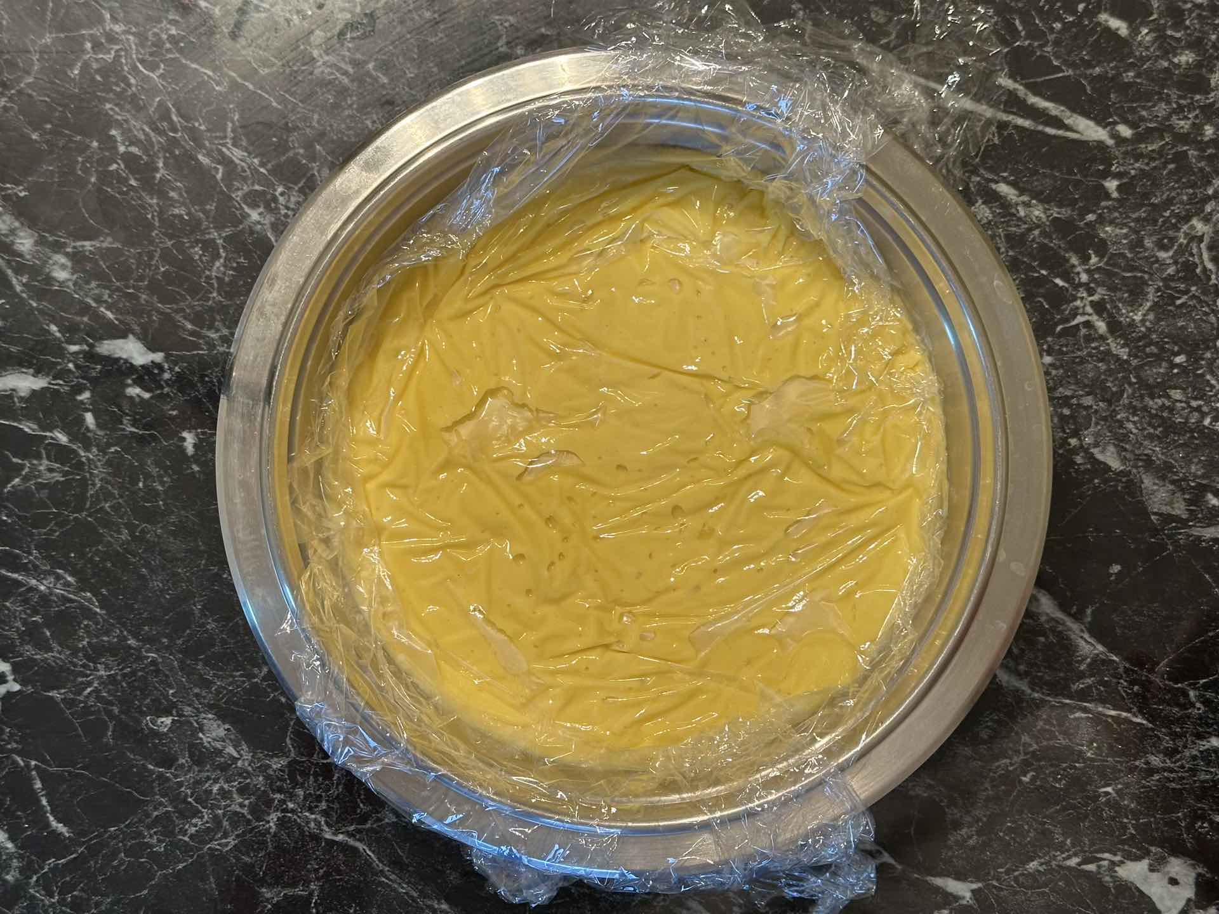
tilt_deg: -89.2
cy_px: 457
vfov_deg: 30.3
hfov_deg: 39.7
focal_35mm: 48
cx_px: 610
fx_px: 1690
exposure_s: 1/50
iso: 100
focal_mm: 6.86
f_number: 1.78
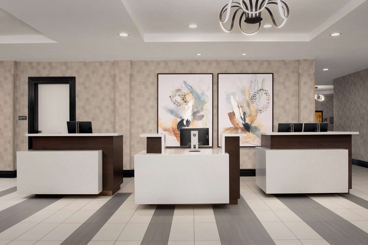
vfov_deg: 45.0
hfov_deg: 63.7
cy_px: 122
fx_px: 296
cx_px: 184
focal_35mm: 29
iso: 400
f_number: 11
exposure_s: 1/80
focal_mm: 29
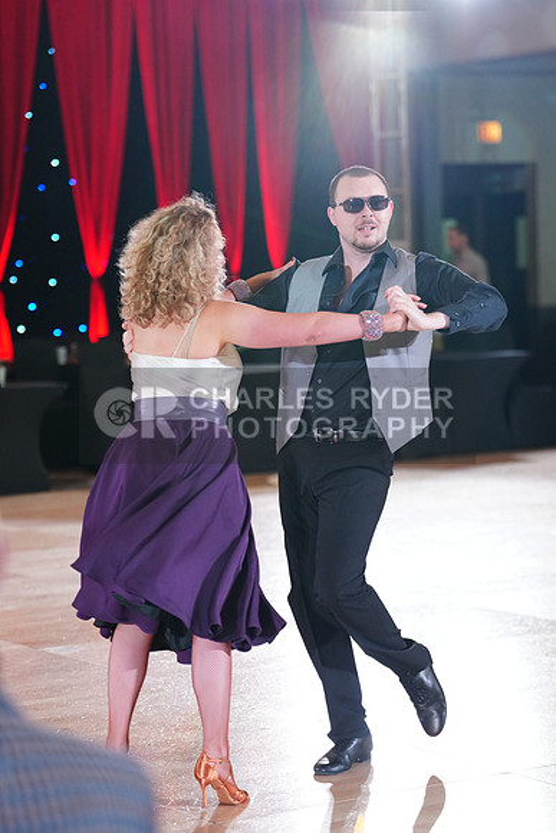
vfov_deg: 19.6
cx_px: 278
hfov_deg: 13.2
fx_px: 2408
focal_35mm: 104
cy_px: 416
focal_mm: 104
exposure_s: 1/400
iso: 2500
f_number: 2.8
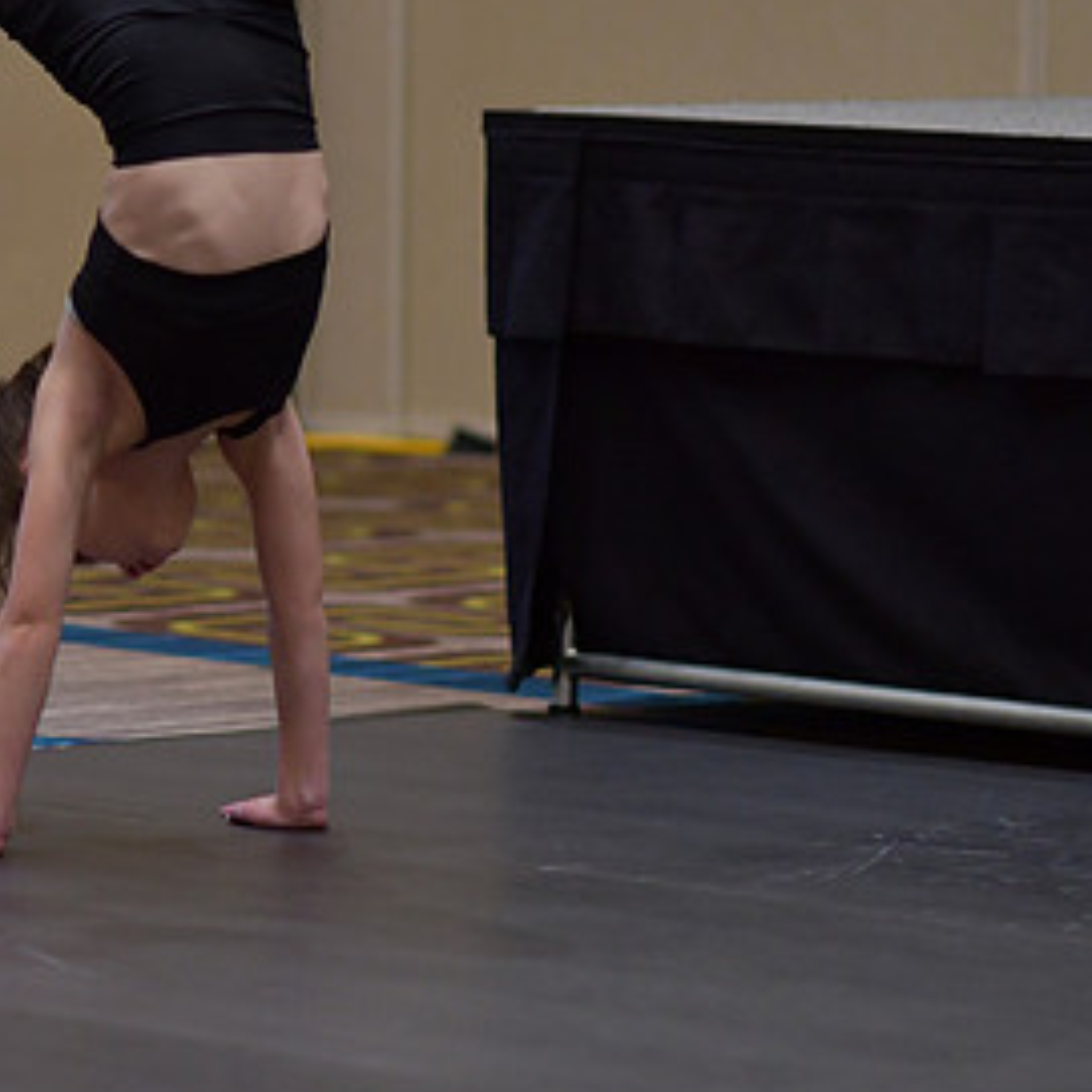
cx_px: 73
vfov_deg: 7.6
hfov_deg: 7.6
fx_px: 8244
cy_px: 381
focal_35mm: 231
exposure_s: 1/800
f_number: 2
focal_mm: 85
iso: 1250
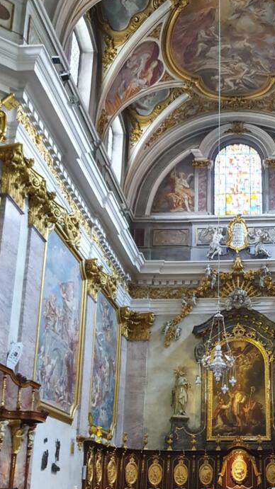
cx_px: 238
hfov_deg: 27.5
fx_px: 545
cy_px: 325
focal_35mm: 42
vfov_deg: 47.6
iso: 400
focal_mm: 4.32
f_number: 1.5
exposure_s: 1/50
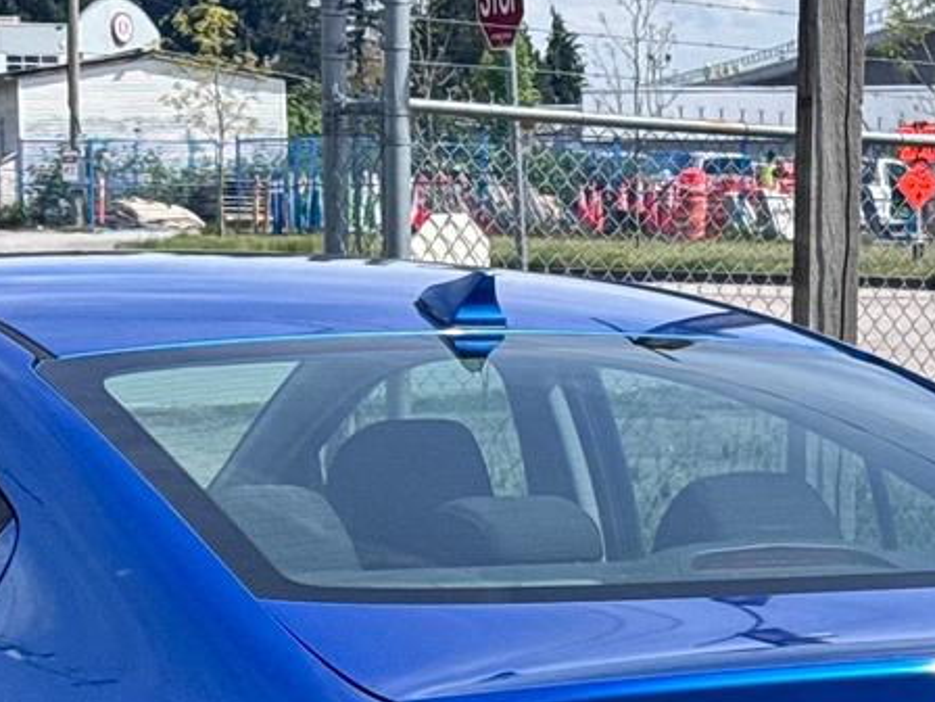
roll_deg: +0.1
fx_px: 3700
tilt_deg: -7.5
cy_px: 903
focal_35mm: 137
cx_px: 355
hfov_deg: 14.4
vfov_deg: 10.6
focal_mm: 6.76
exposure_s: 1/3610
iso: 64
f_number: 1.78
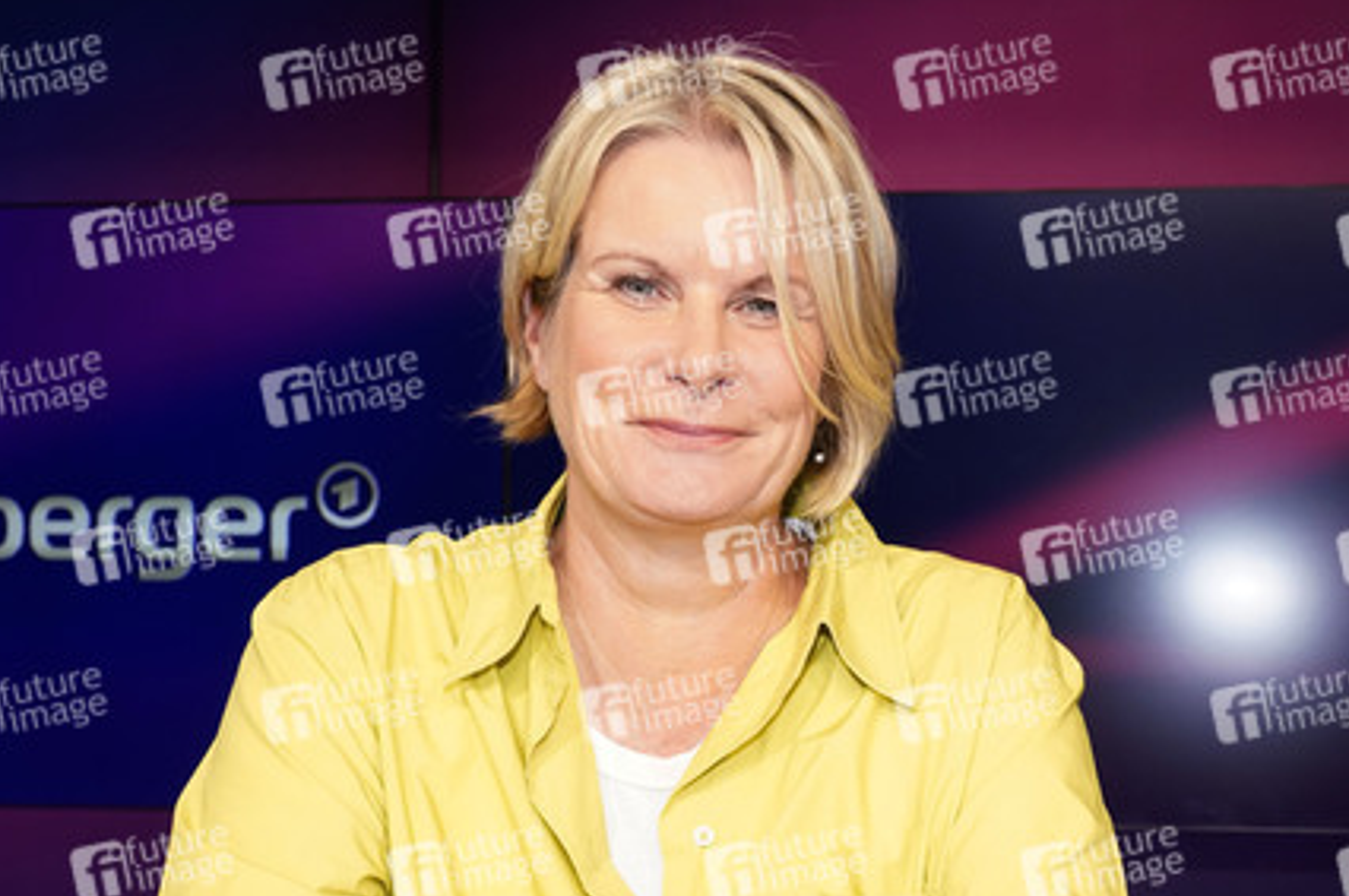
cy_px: 469
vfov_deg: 36.8
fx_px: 1347
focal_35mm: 36
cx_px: 701
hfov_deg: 53.2
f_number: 5.6
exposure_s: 1/125
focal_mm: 34
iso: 2000
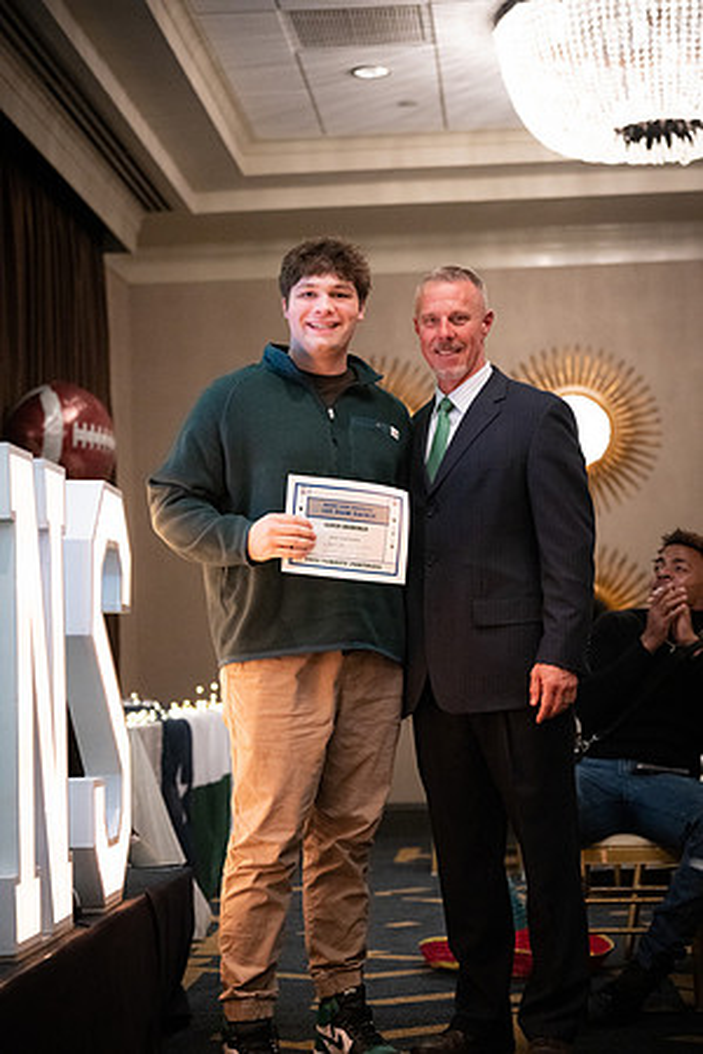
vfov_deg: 28.8
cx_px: 352
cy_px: 527
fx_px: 2050
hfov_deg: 19.5
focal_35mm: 70
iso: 12800
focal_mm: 70
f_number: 2.8
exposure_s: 1/320
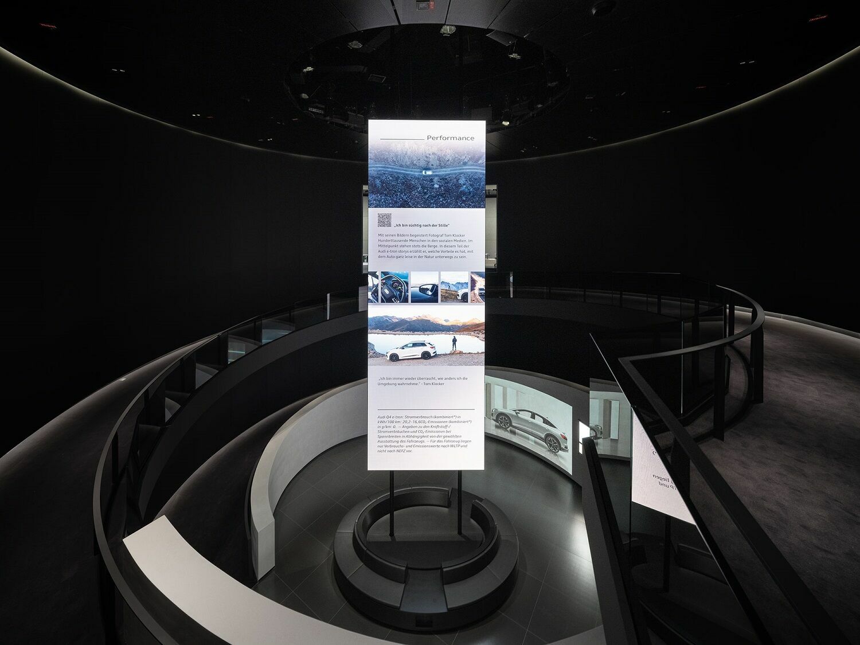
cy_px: 322
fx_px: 323
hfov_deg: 106.2
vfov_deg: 89.9
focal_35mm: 13
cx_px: 430
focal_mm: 17
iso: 1600
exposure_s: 1/100
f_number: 7.1
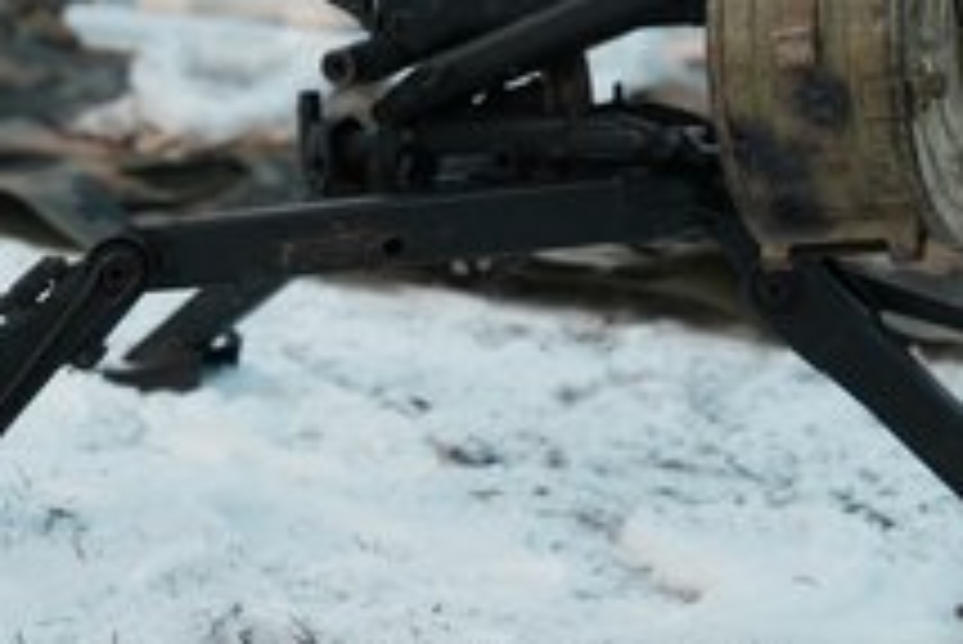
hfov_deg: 16.4
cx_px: 612
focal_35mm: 125
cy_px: 124
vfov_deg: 10.9
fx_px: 3346
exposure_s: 1/160
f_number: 2.8
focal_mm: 67
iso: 100
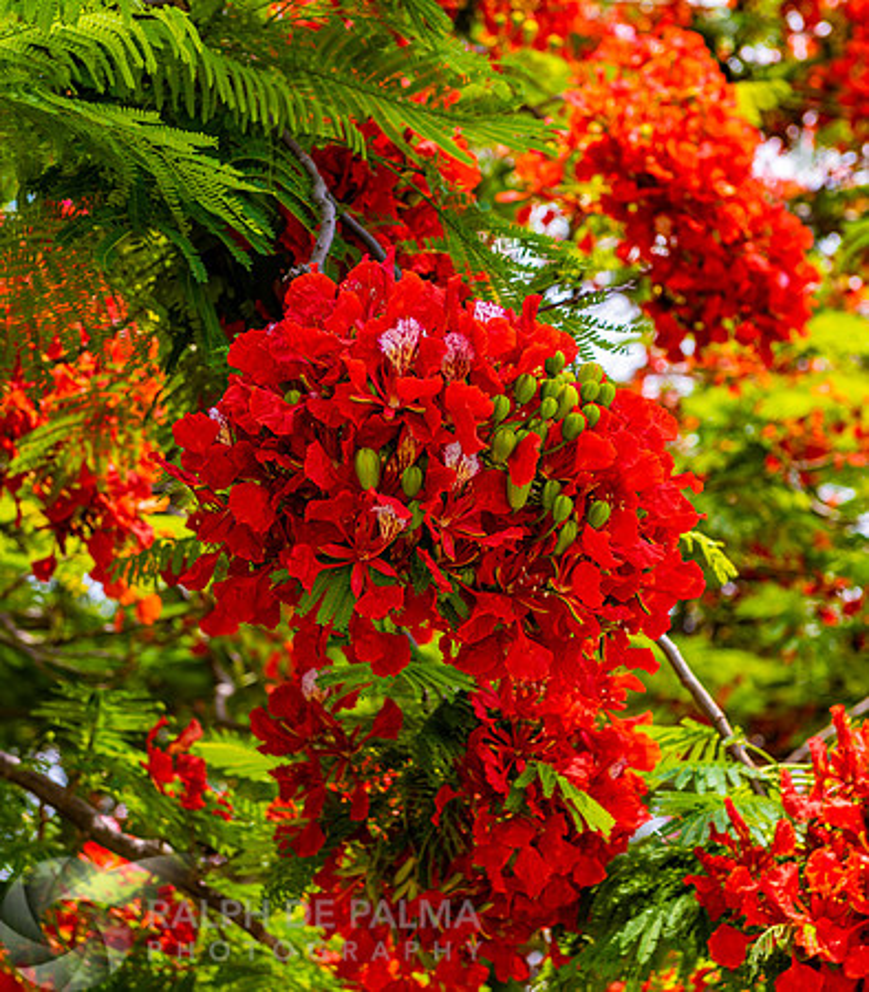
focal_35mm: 95
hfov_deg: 17.1
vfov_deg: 19.5
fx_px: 2894
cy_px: 496
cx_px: 439
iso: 64
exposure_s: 1/200
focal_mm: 70
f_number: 4.5
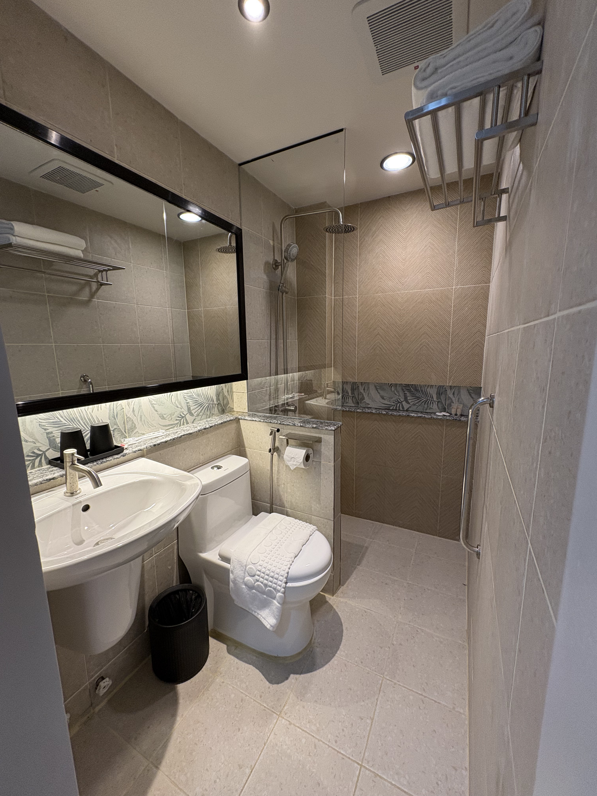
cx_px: 298
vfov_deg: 102.1
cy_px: 398
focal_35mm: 14
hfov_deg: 85.7
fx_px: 322
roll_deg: +0.7
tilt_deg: -9.2
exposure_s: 1/76
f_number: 2.2
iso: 200
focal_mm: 2.22
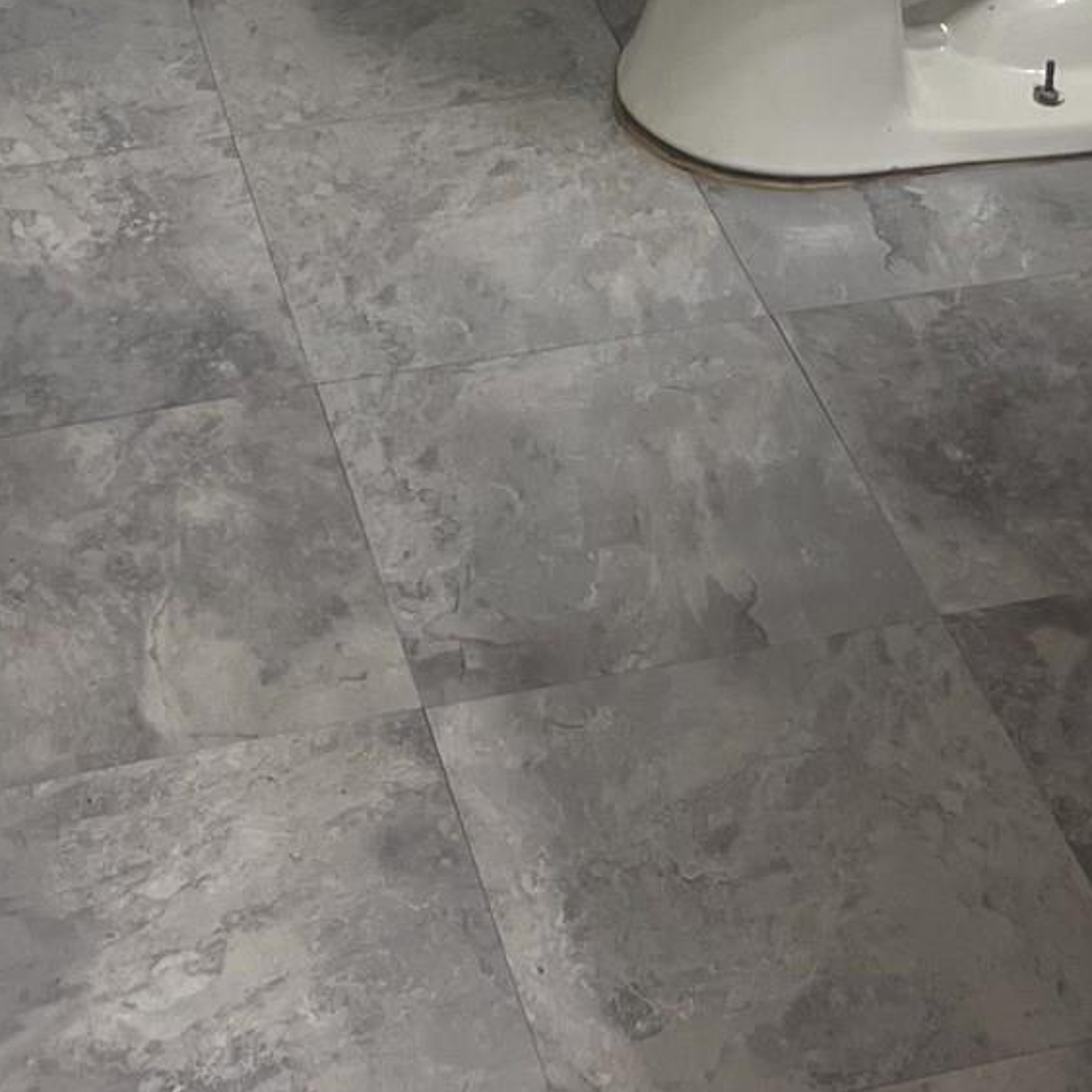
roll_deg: -0.1
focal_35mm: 94
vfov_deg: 15.6
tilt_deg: -13.9
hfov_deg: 18.5
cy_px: -939
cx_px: 661
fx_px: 3355
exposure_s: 1/120
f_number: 1.5
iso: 125
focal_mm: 5.7
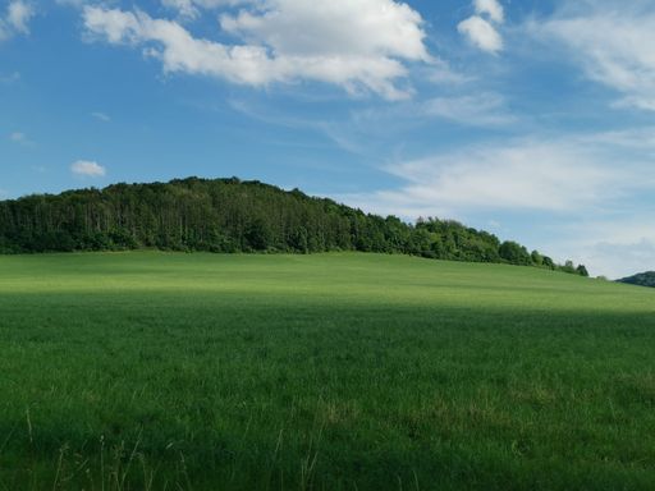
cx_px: 328
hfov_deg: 50.1
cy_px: 246
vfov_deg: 38.7
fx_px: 700
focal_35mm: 37
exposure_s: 1/2451
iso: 50
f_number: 1.8
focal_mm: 5.58
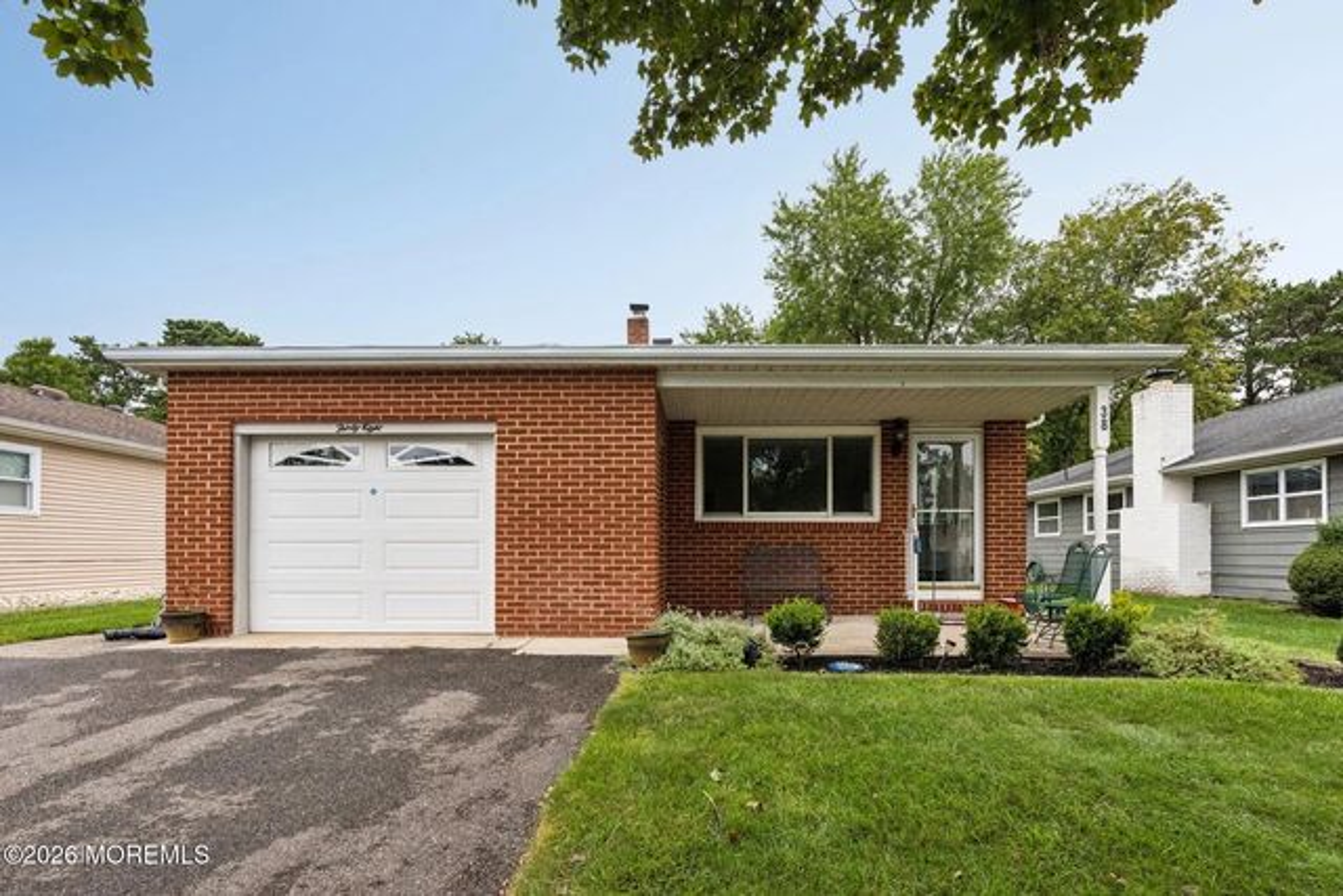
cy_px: 448
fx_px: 560
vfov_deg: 77.4
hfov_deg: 100.4
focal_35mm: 15
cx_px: 672
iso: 1250
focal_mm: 15
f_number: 7.1
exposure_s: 1/1600
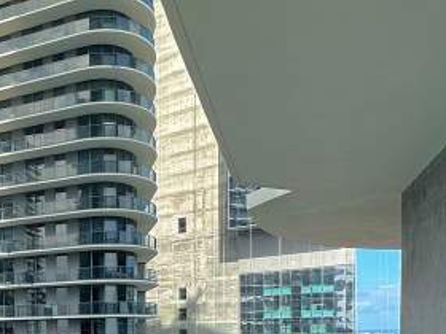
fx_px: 515
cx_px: 6
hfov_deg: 41.2
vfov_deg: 32.5
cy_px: 348
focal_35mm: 40
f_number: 2.2
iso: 40
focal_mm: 2.22
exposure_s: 1/658
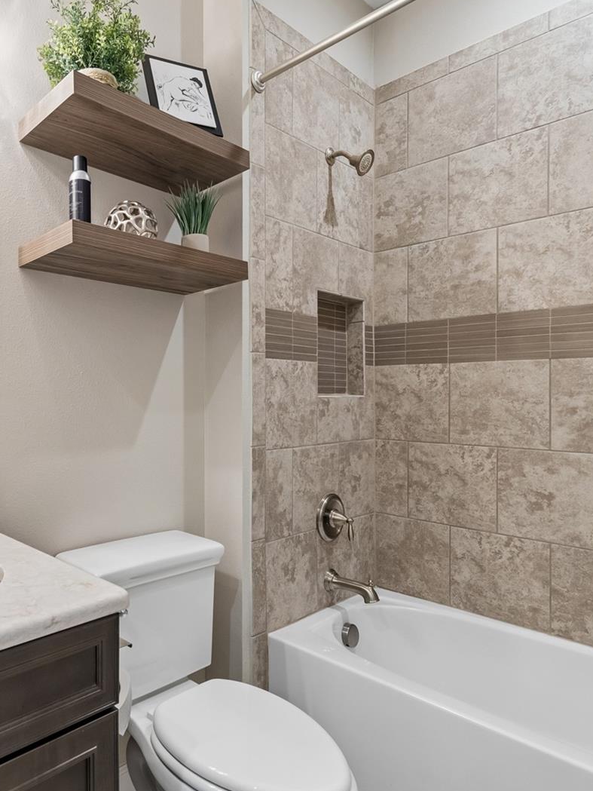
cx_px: 133
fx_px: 502
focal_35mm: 22
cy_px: 396
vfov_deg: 76.4
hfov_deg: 57.3
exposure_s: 1/2
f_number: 7.1
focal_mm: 10
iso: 100
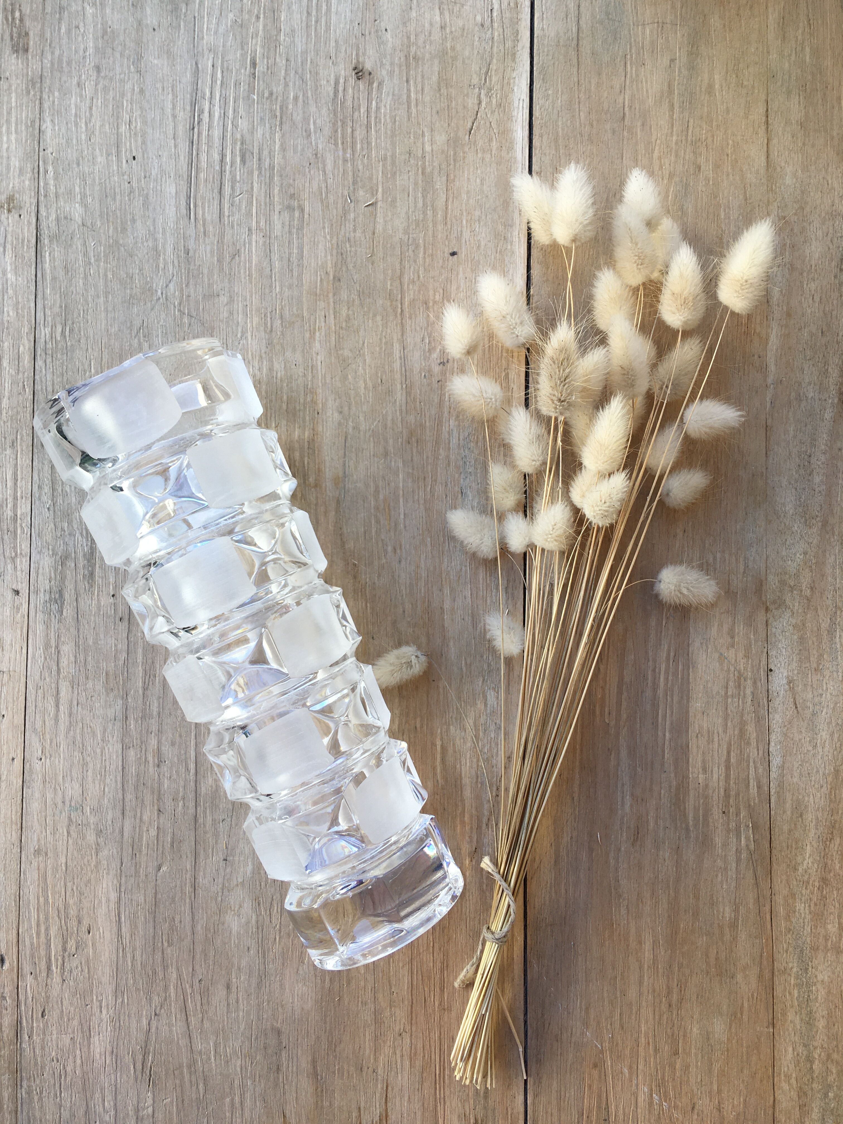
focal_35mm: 29
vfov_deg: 61.7
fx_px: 942
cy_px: 562
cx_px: 422
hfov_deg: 48.2
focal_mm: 4.15
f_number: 2.2
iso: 25
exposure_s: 1/106
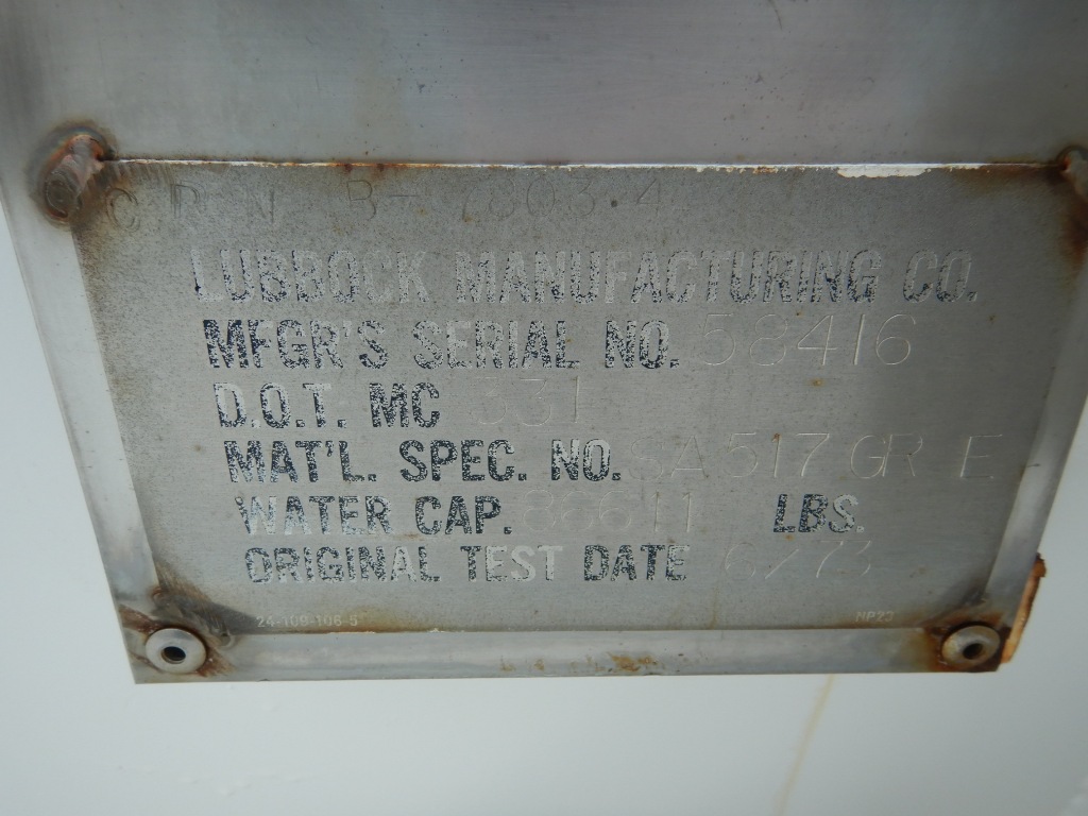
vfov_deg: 56.8
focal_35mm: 24
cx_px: 544
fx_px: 754
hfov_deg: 71.6
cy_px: 408
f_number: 2.8
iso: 125
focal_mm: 4.3
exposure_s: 1/400
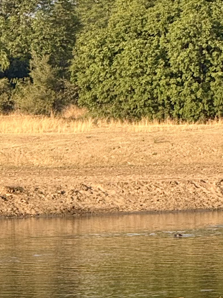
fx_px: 3997
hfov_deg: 3.2
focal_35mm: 465
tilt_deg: -3.4
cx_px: 28
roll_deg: +1.0
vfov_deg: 4.2
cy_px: 400
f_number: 2.8
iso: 50
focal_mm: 15.66
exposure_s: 1/533
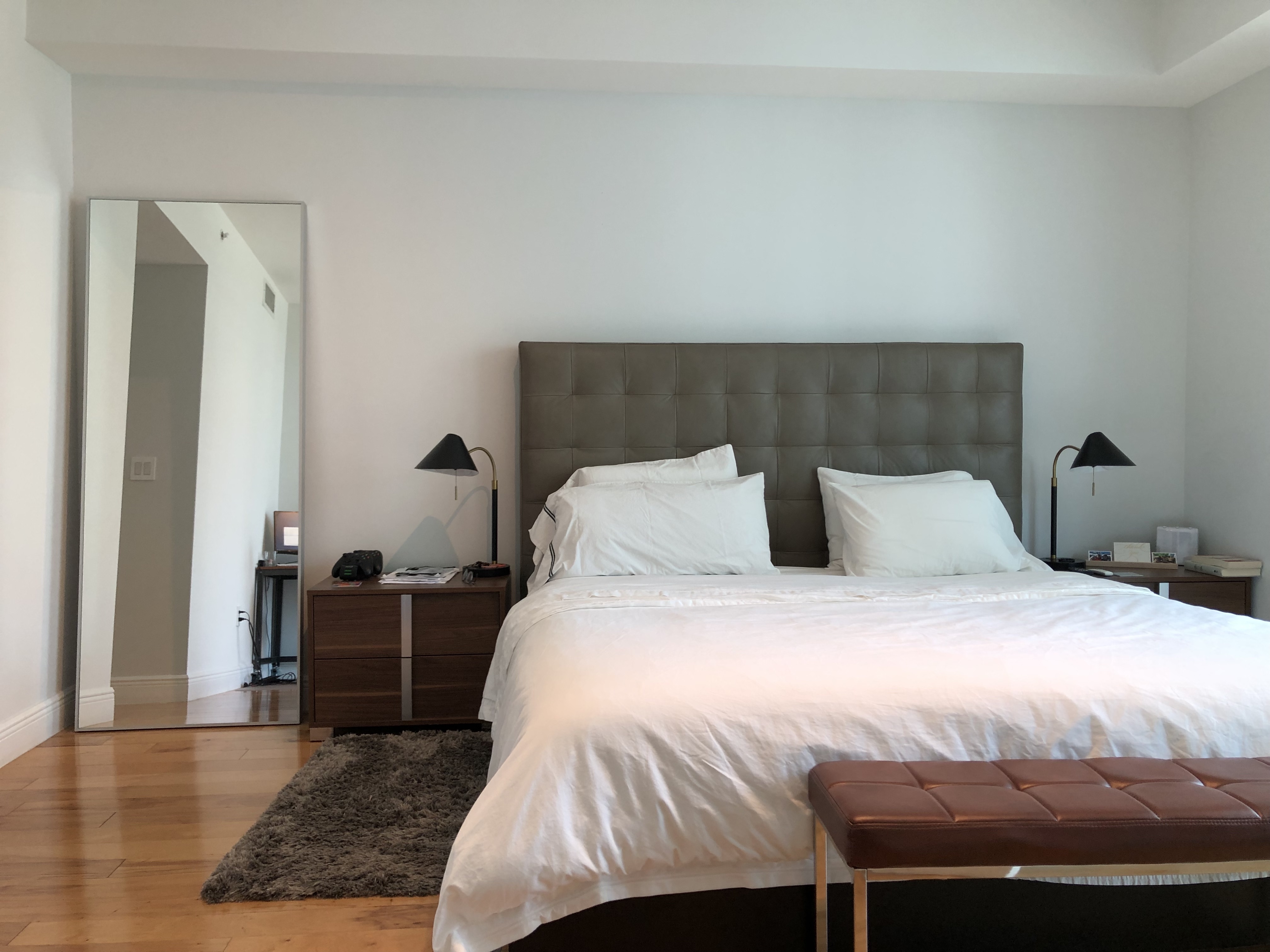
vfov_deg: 49.7
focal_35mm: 28
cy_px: 476
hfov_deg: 63.4
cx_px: 635
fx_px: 1027
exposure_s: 1/40
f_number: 1.8
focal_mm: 4
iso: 25
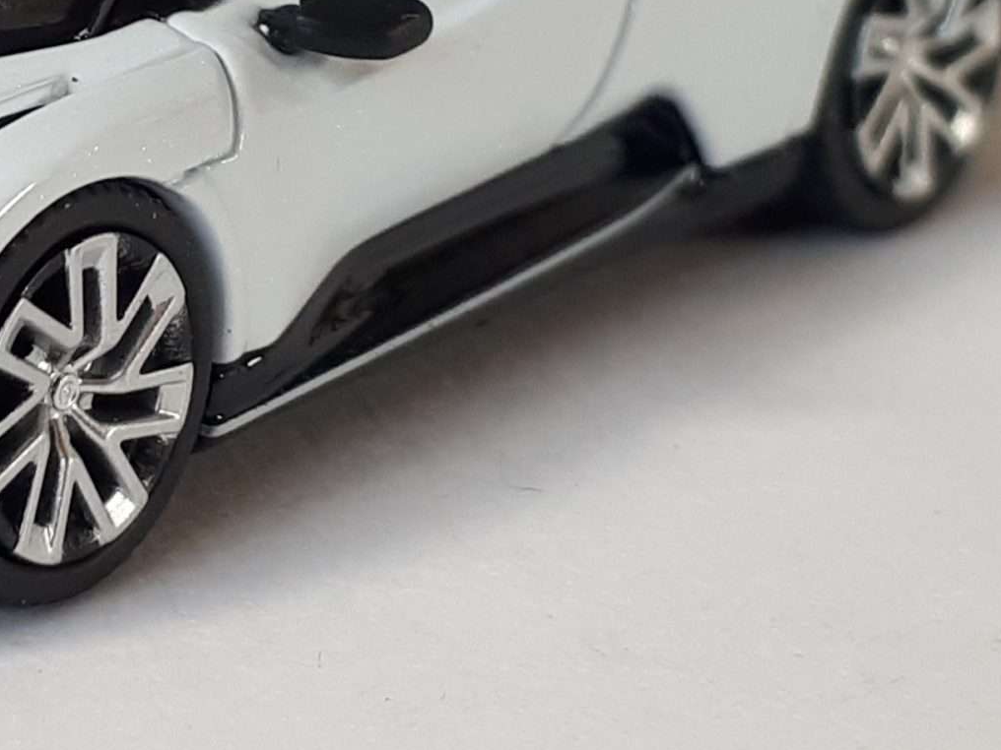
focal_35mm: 68
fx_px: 1966
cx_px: 13
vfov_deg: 21.3
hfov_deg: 27.1
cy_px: 132
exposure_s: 1/33
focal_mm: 3.6
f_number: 1.9
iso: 64
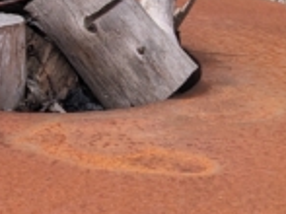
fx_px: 1032
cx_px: -156
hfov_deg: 14.6
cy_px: -123
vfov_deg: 11.3
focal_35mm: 125
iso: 32
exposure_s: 1/3344
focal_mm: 4.38
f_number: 1.73
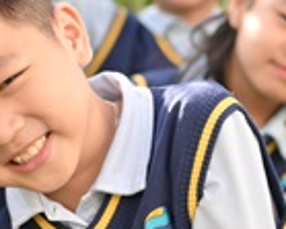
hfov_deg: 9.6
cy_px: 104
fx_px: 1709
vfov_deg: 7.6
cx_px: 191
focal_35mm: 202
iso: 100
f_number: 2.8
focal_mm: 50
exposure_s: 1/400
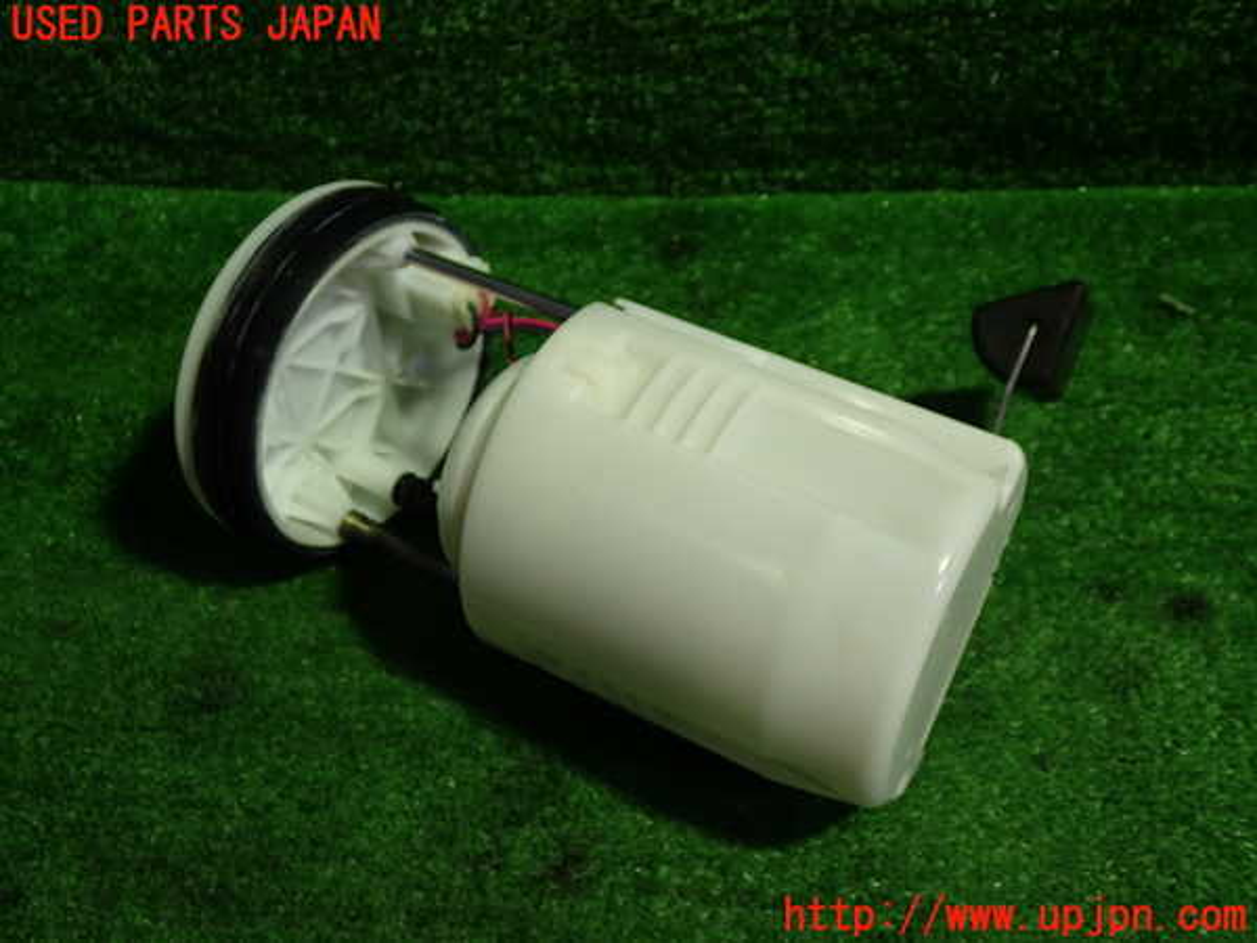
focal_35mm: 36
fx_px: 1307
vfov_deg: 39.7
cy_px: 472
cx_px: 628
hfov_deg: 51.4
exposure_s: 1/60
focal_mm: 6.37
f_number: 2.5
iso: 200
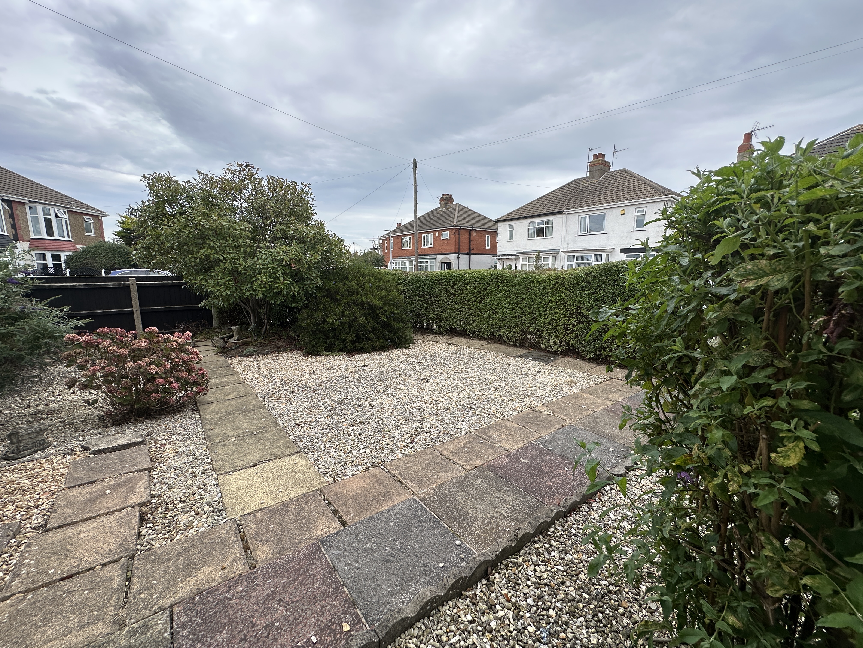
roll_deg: -0.9
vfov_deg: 85.7
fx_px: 349
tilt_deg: -9.5
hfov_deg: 102.1
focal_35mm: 14
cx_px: 432
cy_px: 324
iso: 40
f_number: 2.2
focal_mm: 2.22
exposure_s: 1/647
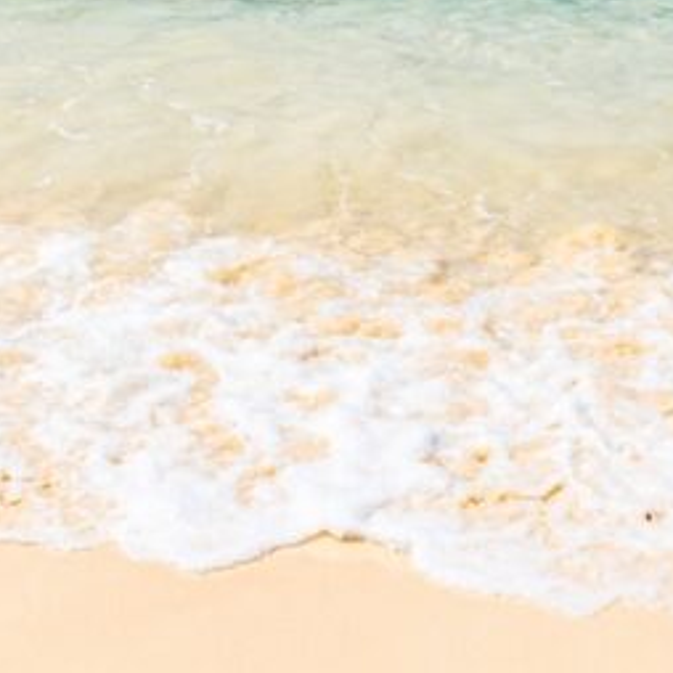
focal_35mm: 84
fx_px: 1848
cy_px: 15
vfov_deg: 20.1
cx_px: 318
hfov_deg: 20.6
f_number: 8
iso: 100
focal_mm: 24
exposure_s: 1/320
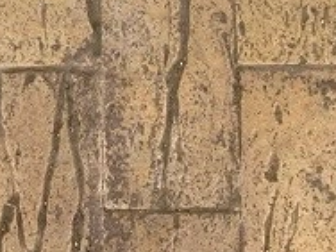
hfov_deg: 14.3
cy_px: -345
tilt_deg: -81.2
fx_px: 1339
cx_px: 116
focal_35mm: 138
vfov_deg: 9.6
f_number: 1.8
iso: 32
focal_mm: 4.25
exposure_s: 1/191
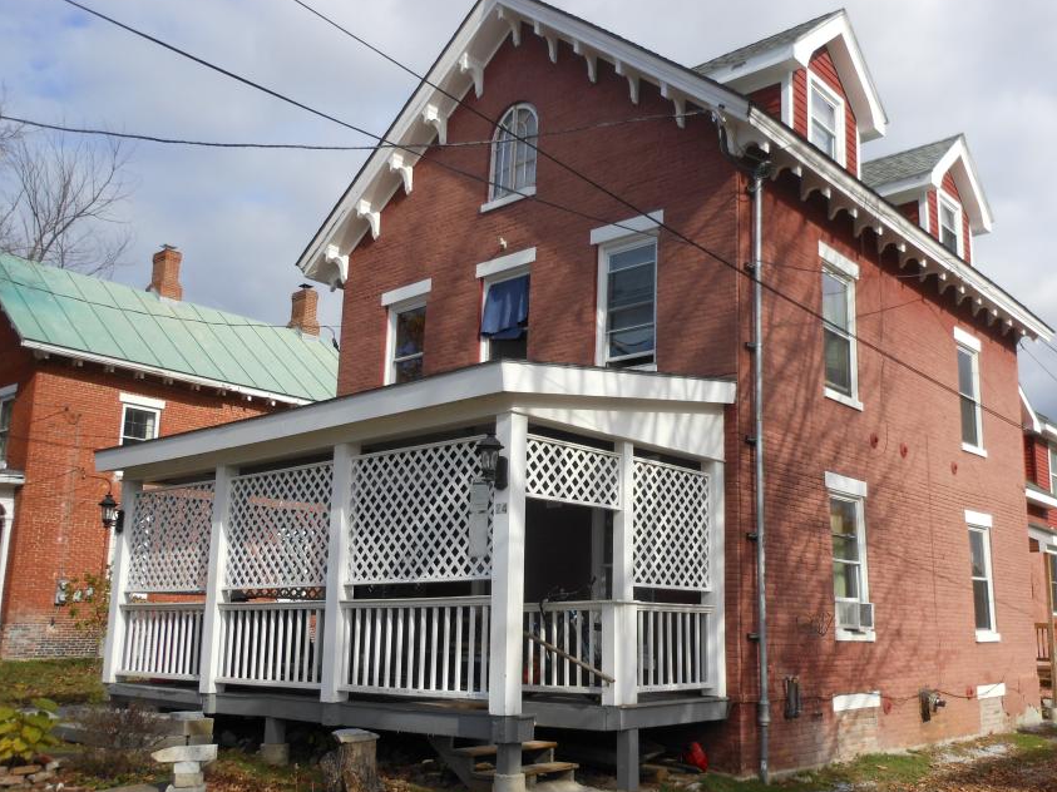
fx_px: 1038
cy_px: 462
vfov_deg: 41.6
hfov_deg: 53.7
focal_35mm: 34
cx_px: 617
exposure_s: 1/640
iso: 80
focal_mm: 5
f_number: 3.7
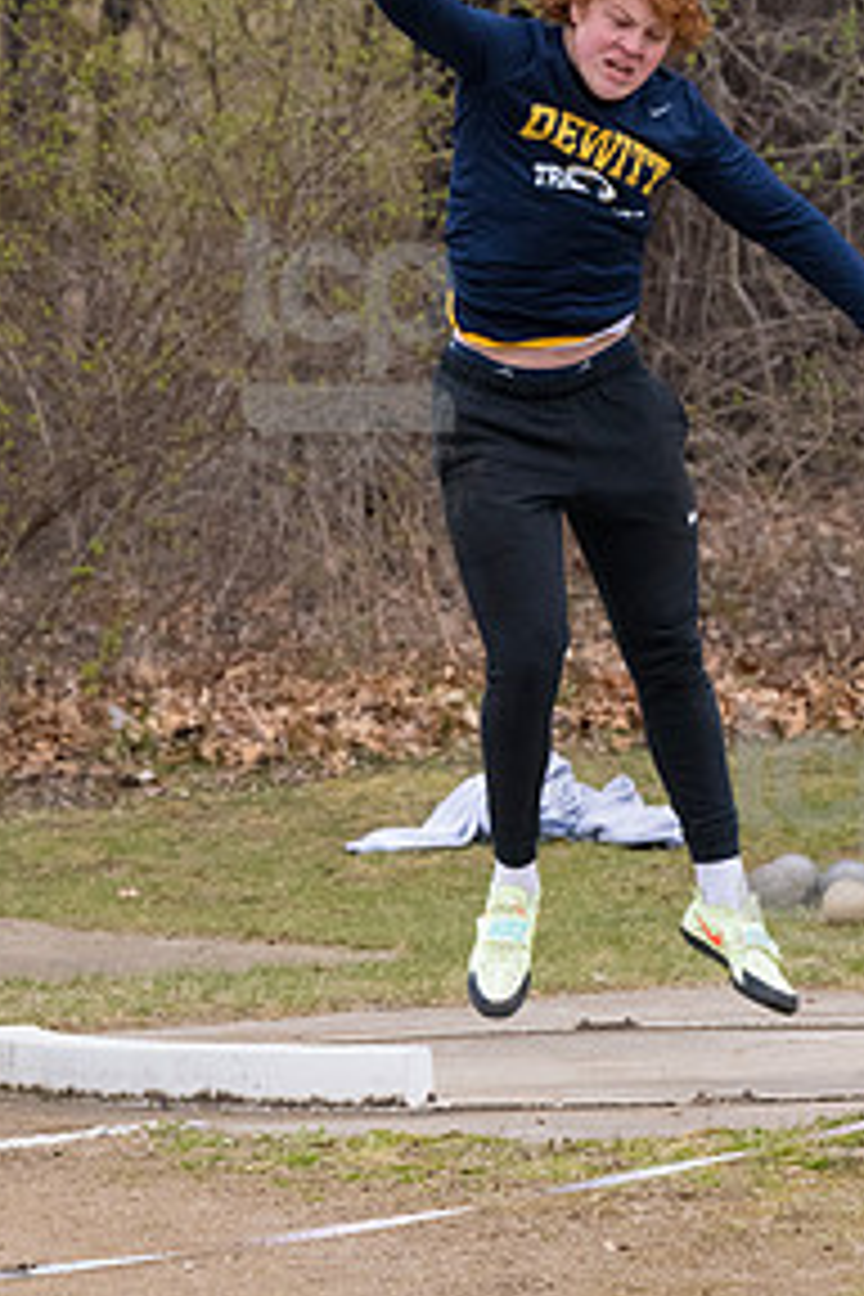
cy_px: 338
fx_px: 15191
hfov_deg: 3.3
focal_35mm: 422
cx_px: 349
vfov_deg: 4.9
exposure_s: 1/1600
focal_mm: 180
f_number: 5
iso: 2000
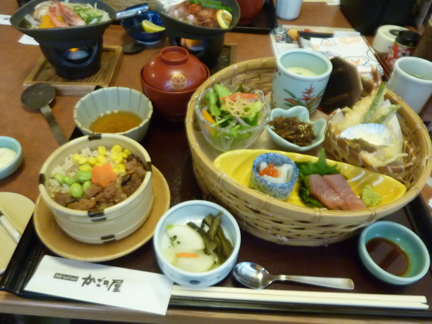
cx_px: 216
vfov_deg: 54.9
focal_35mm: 25
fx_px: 312
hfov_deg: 69.4
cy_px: 162
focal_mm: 4.1
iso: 400
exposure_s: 1/20
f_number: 3.3
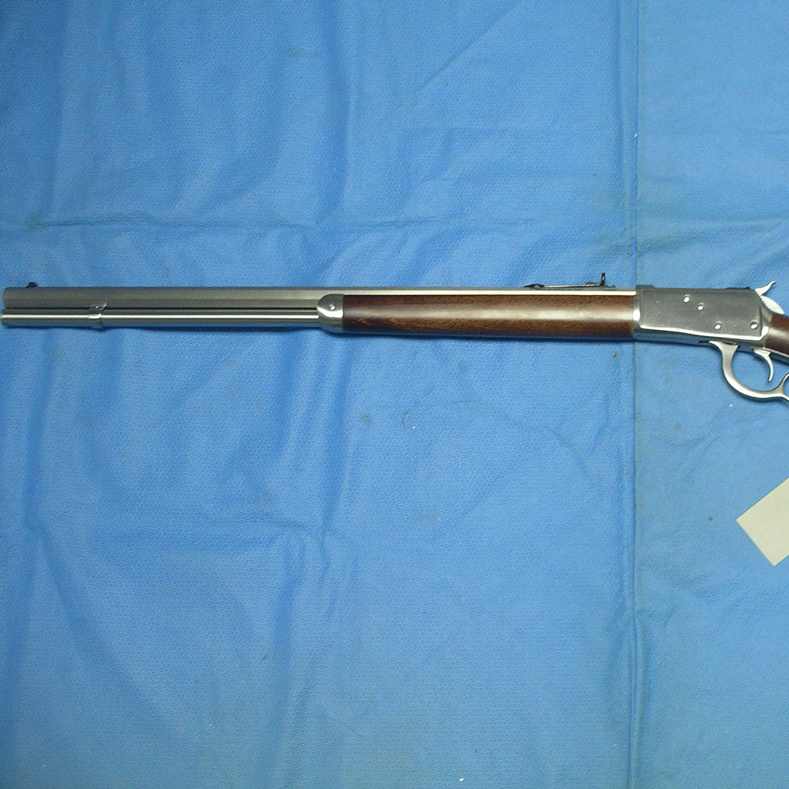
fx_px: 1264
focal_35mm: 49
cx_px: 571
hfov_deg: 34.1
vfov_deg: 34.7
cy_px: 373
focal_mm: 7.8
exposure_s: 1/40
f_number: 2.8
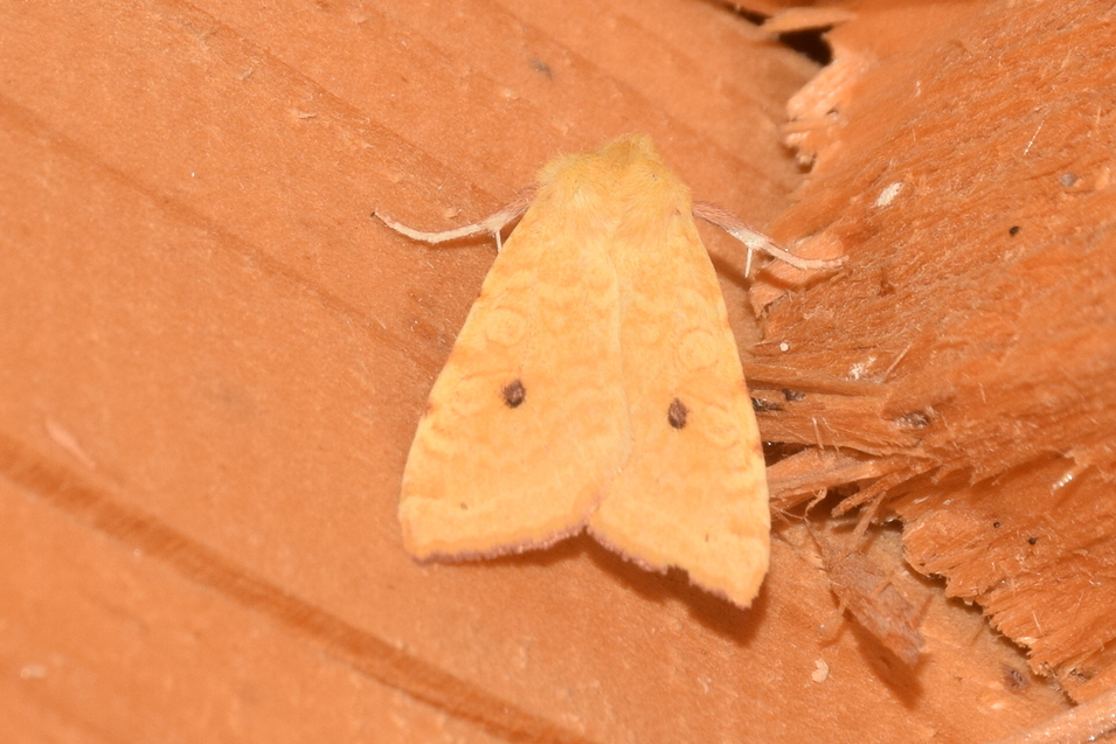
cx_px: 560
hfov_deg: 9.8
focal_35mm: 211
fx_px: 6542
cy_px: 371
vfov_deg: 6.5
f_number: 14
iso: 400
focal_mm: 140
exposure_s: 1/200
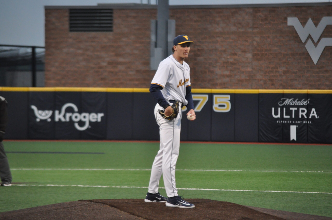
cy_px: 110
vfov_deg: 4.6
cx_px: 166
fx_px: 2763
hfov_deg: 6.9
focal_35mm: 300
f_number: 5.6
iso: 1600
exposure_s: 1/160
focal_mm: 200
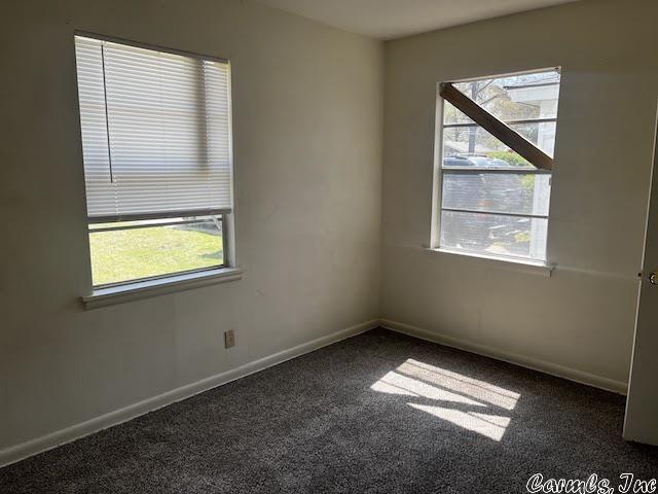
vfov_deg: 53.1
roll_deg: +0.4
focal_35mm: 26
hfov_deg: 67.3
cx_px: 329
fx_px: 494
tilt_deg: -7.7
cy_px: 247
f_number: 1.6
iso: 50
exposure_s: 1/473
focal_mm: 5.1
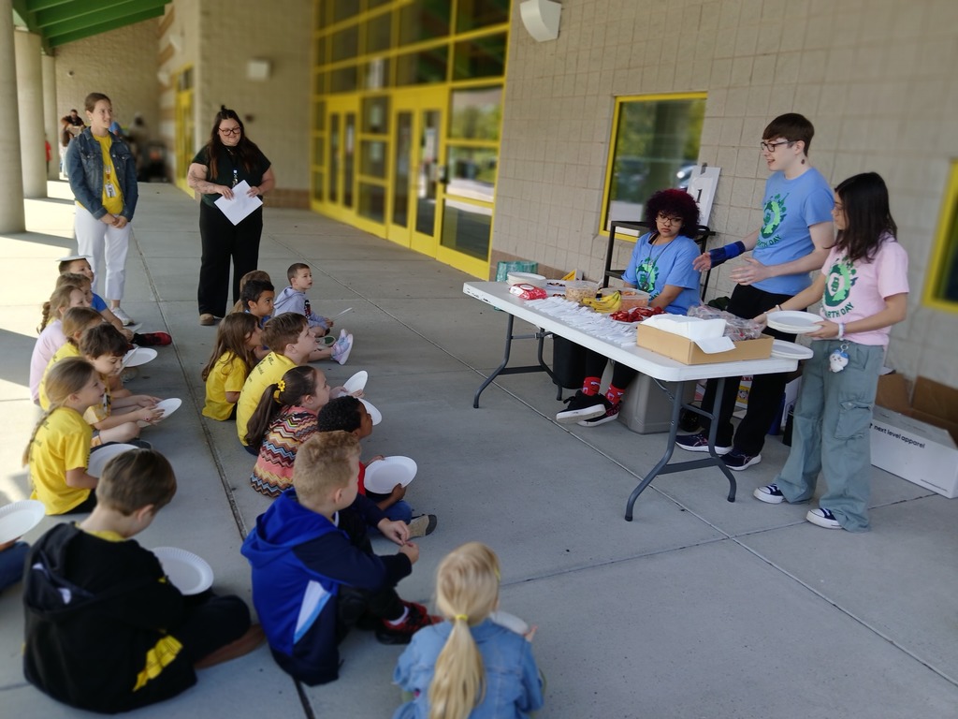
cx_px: 479
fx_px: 720
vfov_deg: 53.1
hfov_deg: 67.3
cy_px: 360
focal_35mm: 26
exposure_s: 1/120
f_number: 1.8
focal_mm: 3.98
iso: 25
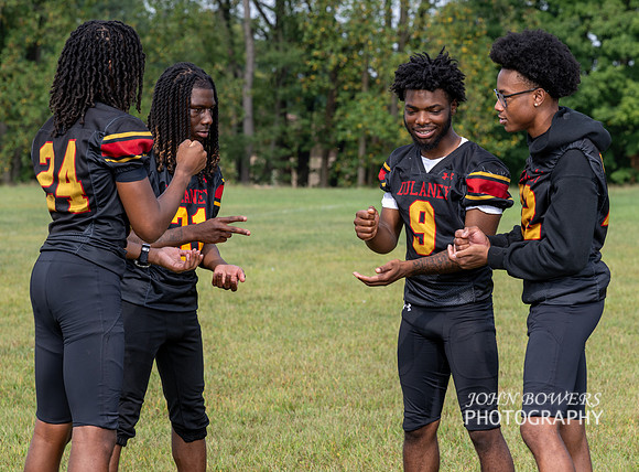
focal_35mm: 147
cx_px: 419
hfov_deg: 13.5
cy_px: 239
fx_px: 2706
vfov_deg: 10.0
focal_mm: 115
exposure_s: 1/200
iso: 125
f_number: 7.1
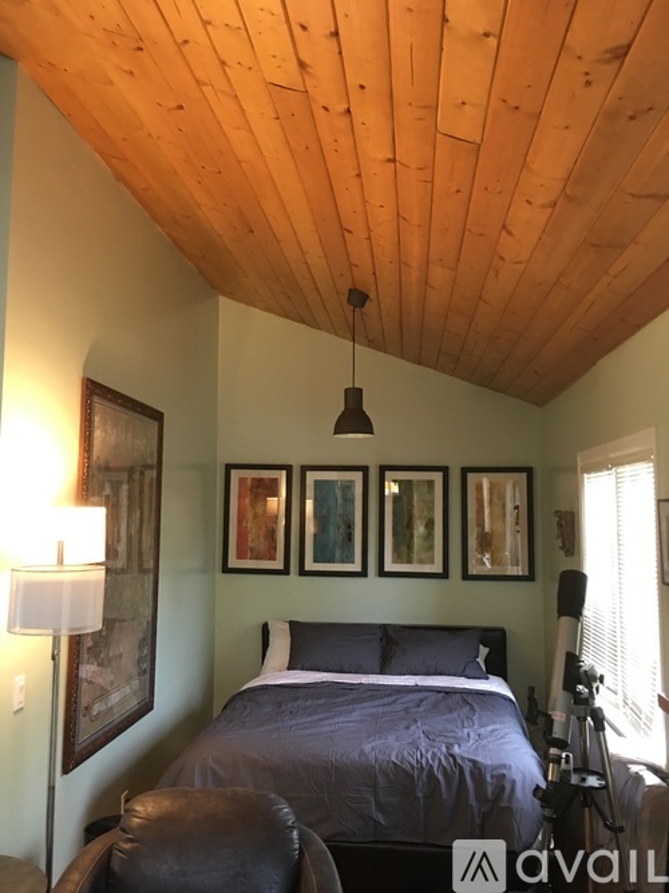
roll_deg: -1.2
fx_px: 748
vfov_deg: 61.7
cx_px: 334
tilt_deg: +6.0
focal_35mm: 29
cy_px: 446
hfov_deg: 48.2
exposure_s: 1/4
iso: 50
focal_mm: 4.15
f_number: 2.2
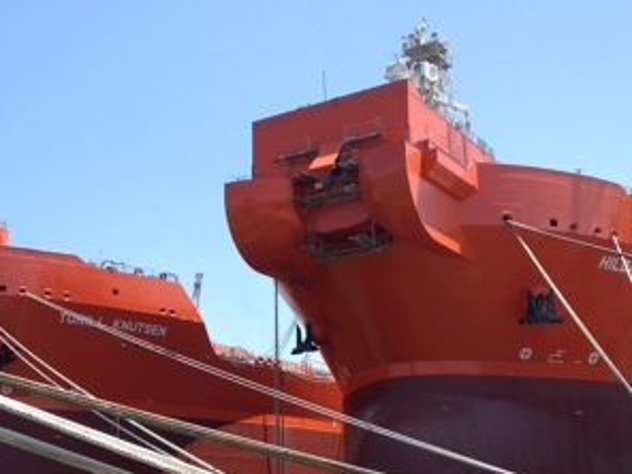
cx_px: 200
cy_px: 354
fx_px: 1095
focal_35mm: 60
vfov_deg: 24.2
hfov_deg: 31.9
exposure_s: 1/935
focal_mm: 4.28
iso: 50
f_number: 2.4
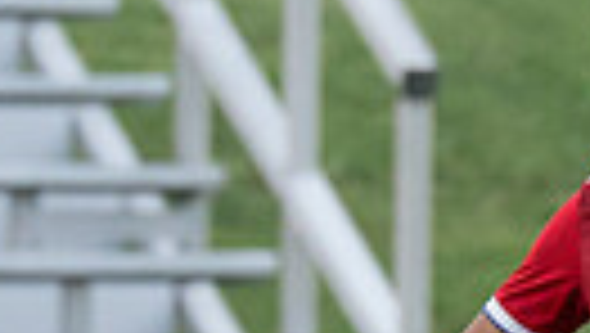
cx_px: 720
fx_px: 30052
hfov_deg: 1.1
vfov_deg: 0.6
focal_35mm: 1919
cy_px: 412
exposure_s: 1/1250
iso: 1600
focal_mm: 200
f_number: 4
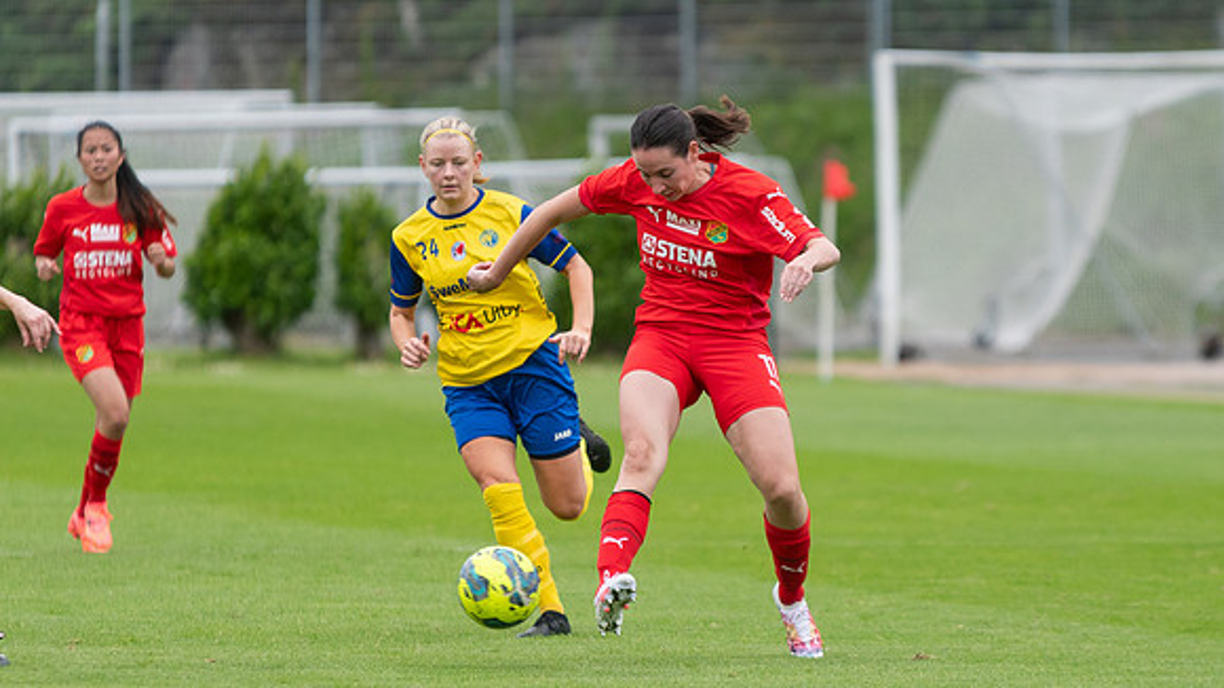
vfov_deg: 2.4
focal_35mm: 506
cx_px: 739
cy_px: 368
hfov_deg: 4.3
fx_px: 16415
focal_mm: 200
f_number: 3.2
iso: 320
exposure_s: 1/1600
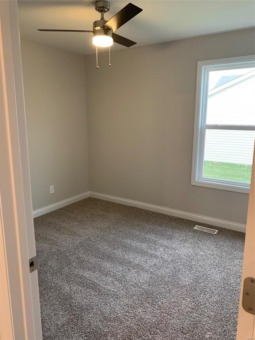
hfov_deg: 53.1
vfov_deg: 67.3
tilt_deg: -12.7
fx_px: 255
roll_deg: +2.2
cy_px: 170
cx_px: 128
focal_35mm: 26
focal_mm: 4.25
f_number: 1.8
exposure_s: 1/60
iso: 250
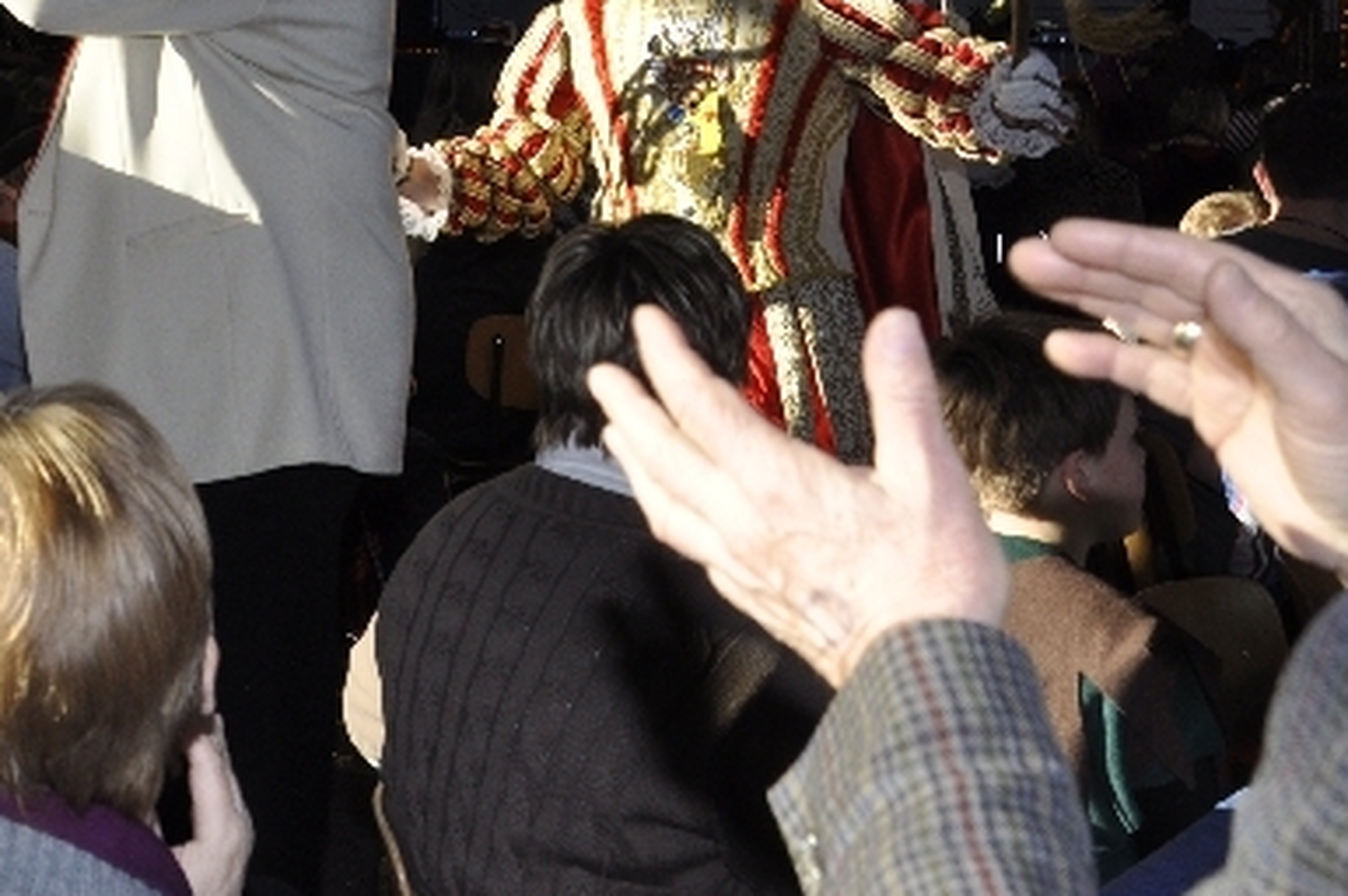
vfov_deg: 16.4
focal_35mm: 81
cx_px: -32
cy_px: -19
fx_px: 3030
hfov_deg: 23.9
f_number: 9
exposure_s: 1/200
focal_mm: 26
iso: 400
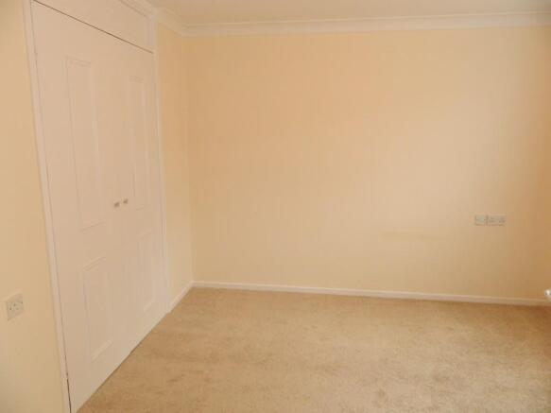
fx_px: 398
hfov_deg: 69.4
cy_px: 206
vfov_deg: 54.9
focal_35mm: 25
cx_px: 276
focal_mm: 4.5
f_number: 3.1
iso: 200
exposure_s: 1/30
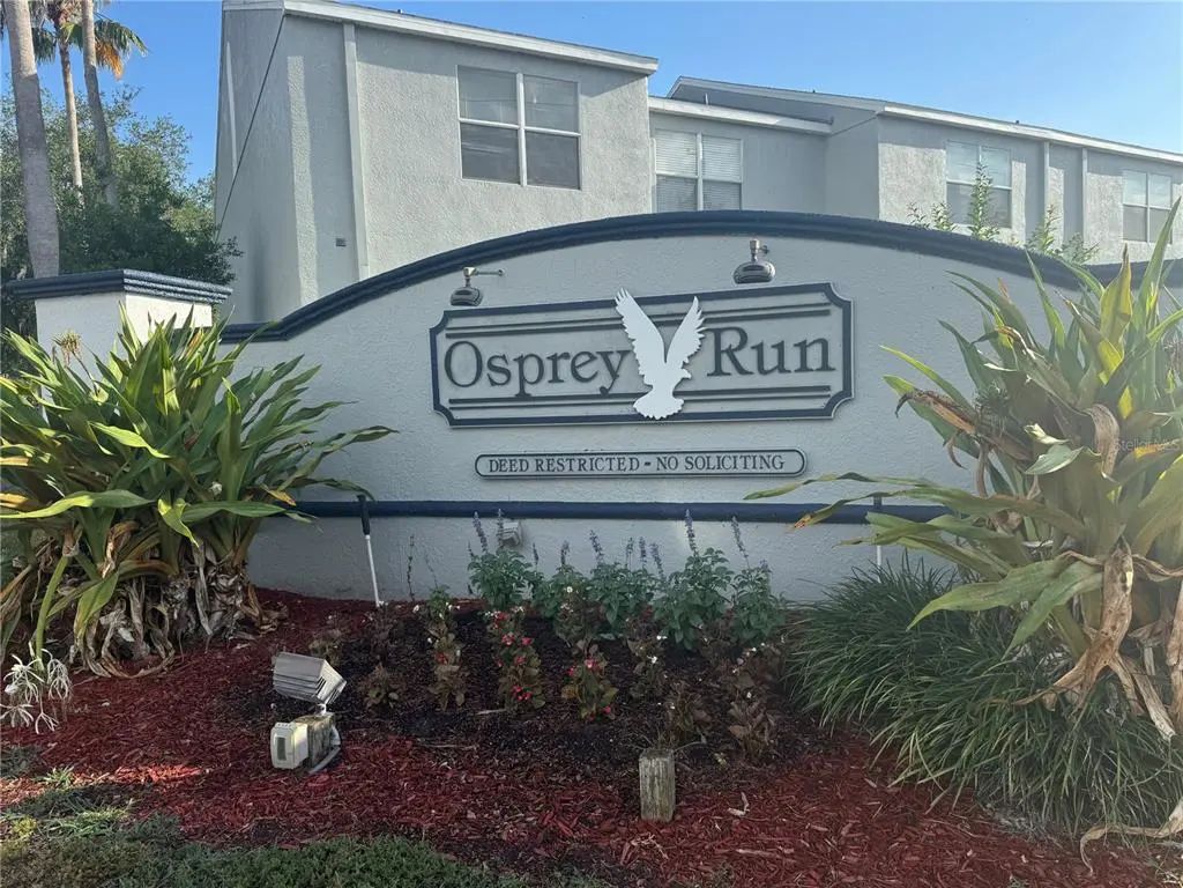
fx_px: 820
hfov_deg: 71.6
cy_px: 444
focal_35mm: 24
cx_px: 592
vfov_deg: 56.8
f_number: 1.78
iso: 80
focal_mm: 6.76
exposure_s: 1/2710
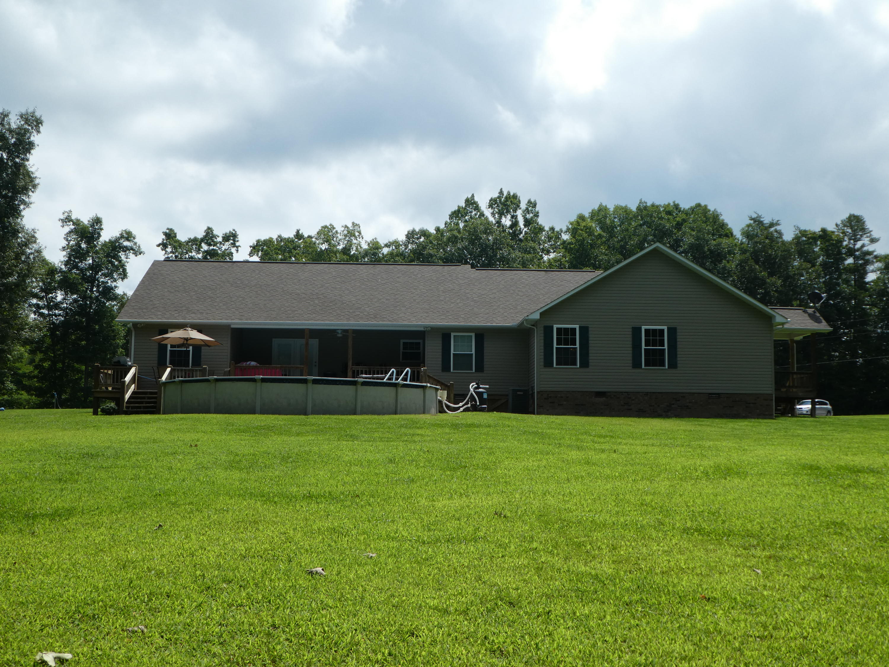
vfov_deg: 36.0
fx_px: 1027
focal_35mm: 40
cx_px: 444
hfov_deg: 46.8
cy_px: 334
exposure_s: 1/800
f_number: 3.8
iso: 80
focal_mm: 7.2
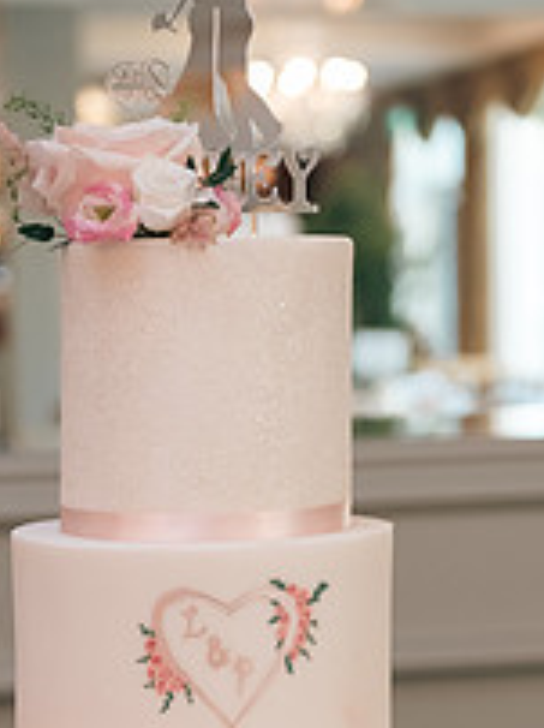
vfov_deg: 16.2
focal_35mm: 120
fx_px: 2520
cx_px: 220
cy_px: 681
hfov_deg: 12.3
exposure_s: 1/160
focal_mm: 56
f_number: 3.5
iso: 800
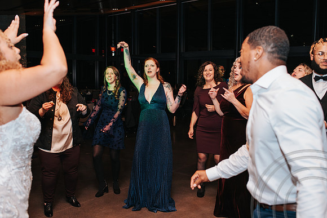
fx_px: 318
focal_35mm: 35
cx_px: 164
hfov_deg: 54.4
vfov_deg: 37.9
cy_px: 109
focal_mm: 35
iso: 1000
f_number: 3.5
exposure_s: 1/200
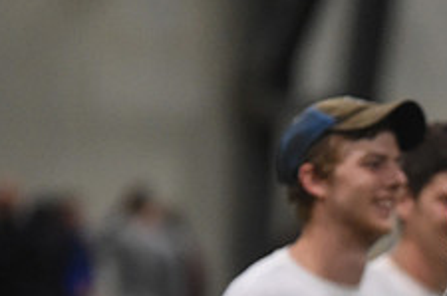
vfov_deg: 2.7
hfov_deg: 4.0
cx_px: 507
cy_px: 331
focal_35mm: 516
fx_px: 6393
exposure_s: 1/640
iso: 10000
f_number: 2.8
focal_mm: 200
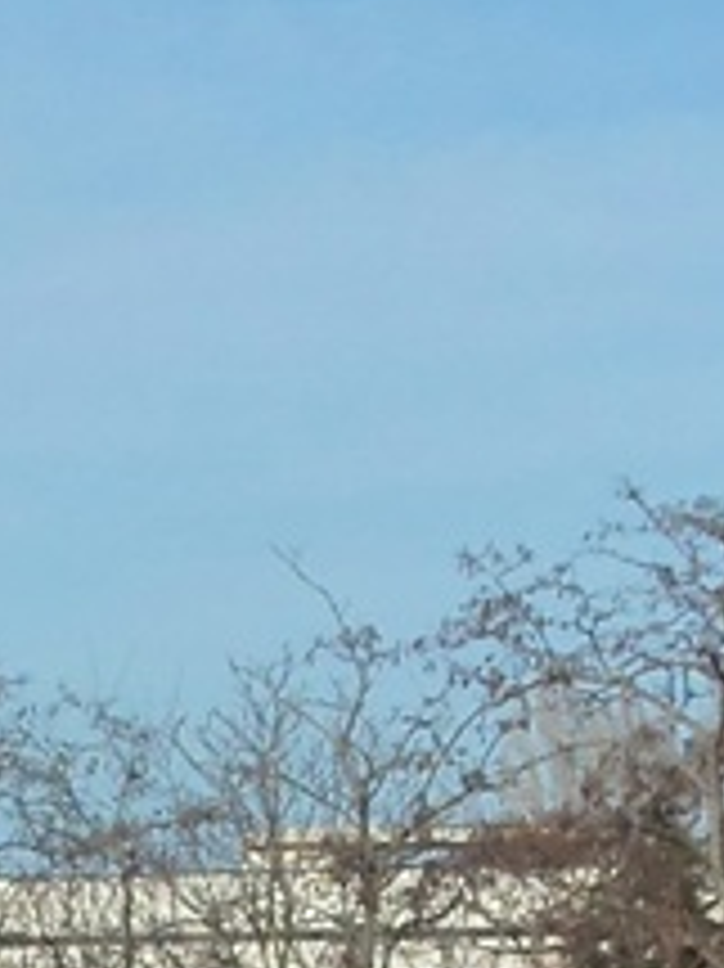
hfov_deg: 5.1
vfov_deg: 6.8
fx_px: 8011
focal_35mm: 287
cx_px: -304
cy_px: 1472
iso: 80
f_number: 9.8
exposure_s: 1/200
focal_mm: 8.7
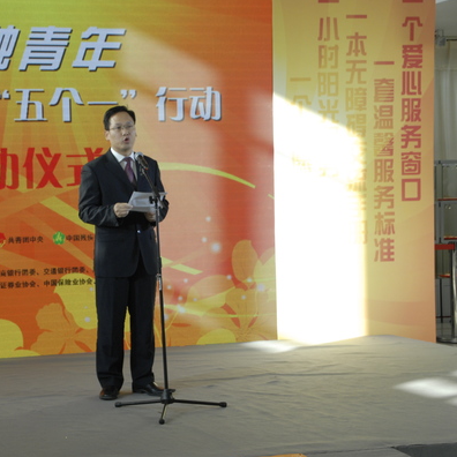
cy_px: 230
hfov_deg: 19.4
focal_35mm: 89
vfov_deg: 19.5
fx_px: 1329
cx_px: 113
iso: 500
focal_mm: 46
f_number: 8
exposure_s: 1/125
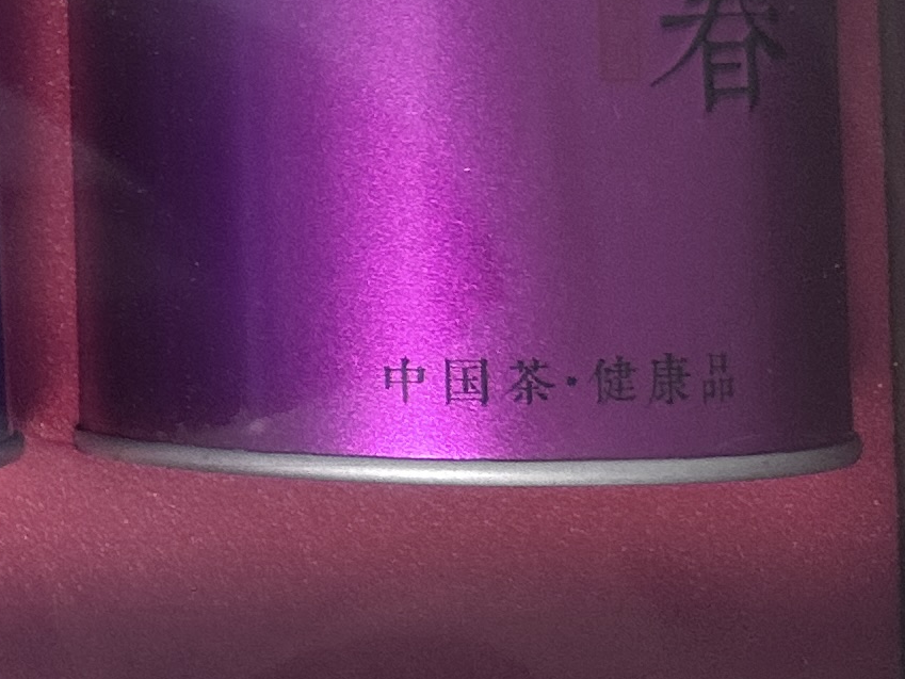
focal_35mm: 114
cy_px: -39
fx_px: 2981
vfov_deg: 12.8
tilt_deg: -84.8
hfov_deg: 14.7
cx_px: -801
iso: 160
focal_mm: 6.86
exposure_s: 1/50
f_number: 1.78
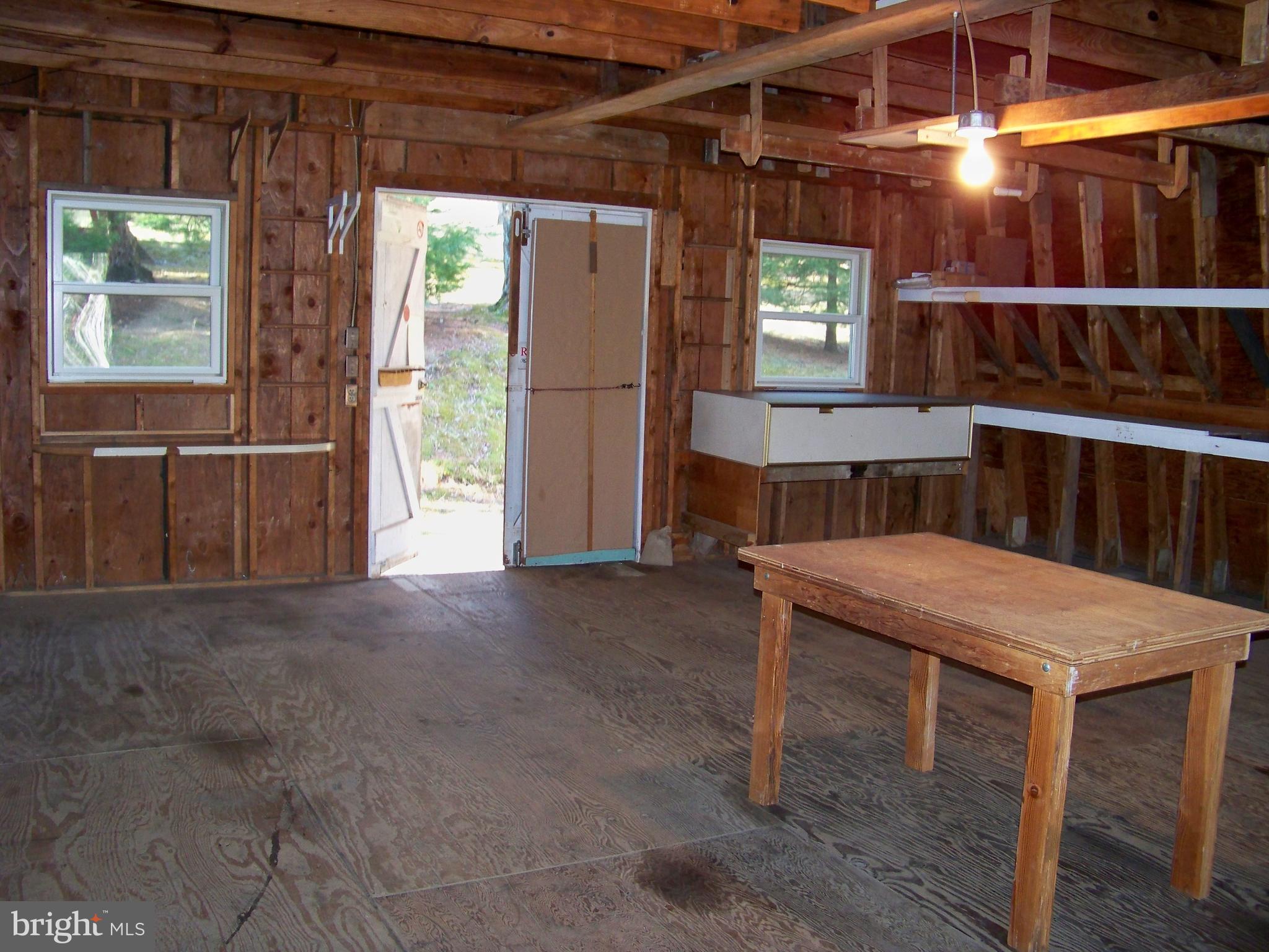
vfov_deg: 42.9
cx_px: 634
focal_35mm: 33
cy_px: 476
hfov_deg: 55.4
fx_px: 1210
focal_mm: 5.85
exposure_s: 1/30
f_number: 2.8
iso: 200
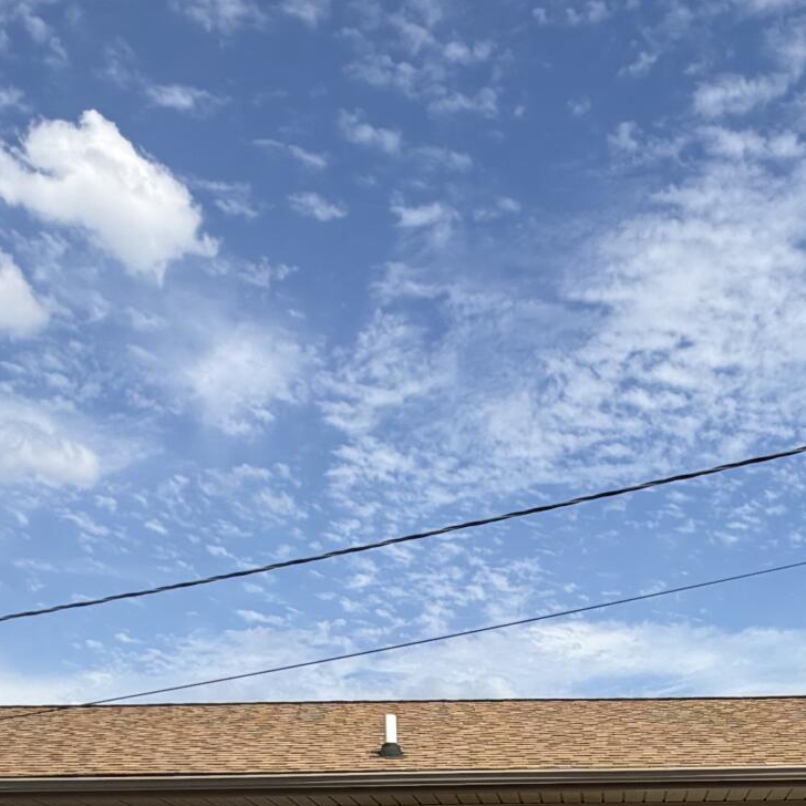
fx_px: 1343
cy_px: 1057
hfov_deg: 32.7
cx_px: 612
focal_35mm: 51
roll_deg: +1.1
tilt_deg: -1.6
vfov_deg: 27.6
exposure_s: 1/928
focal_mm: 2.22
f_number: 2.2
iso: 20
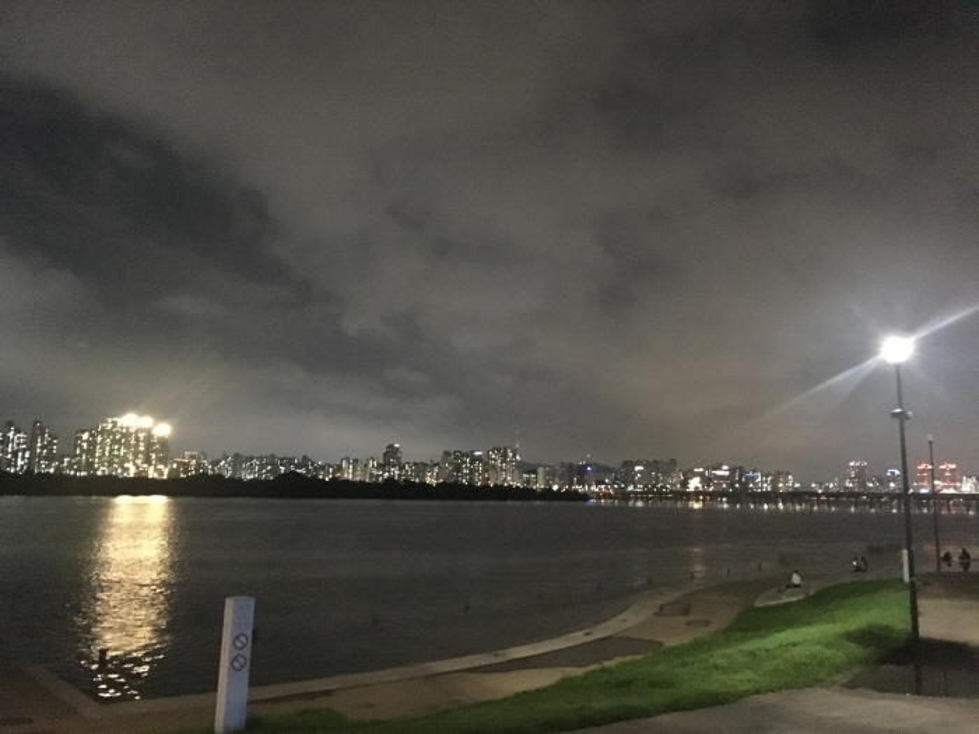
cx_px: 490
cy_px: 367
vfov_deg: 48.2
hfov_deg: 61.7
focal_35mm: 29
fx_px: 820
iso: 1600
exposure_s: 1/15
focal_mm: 4.15
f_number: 2.2
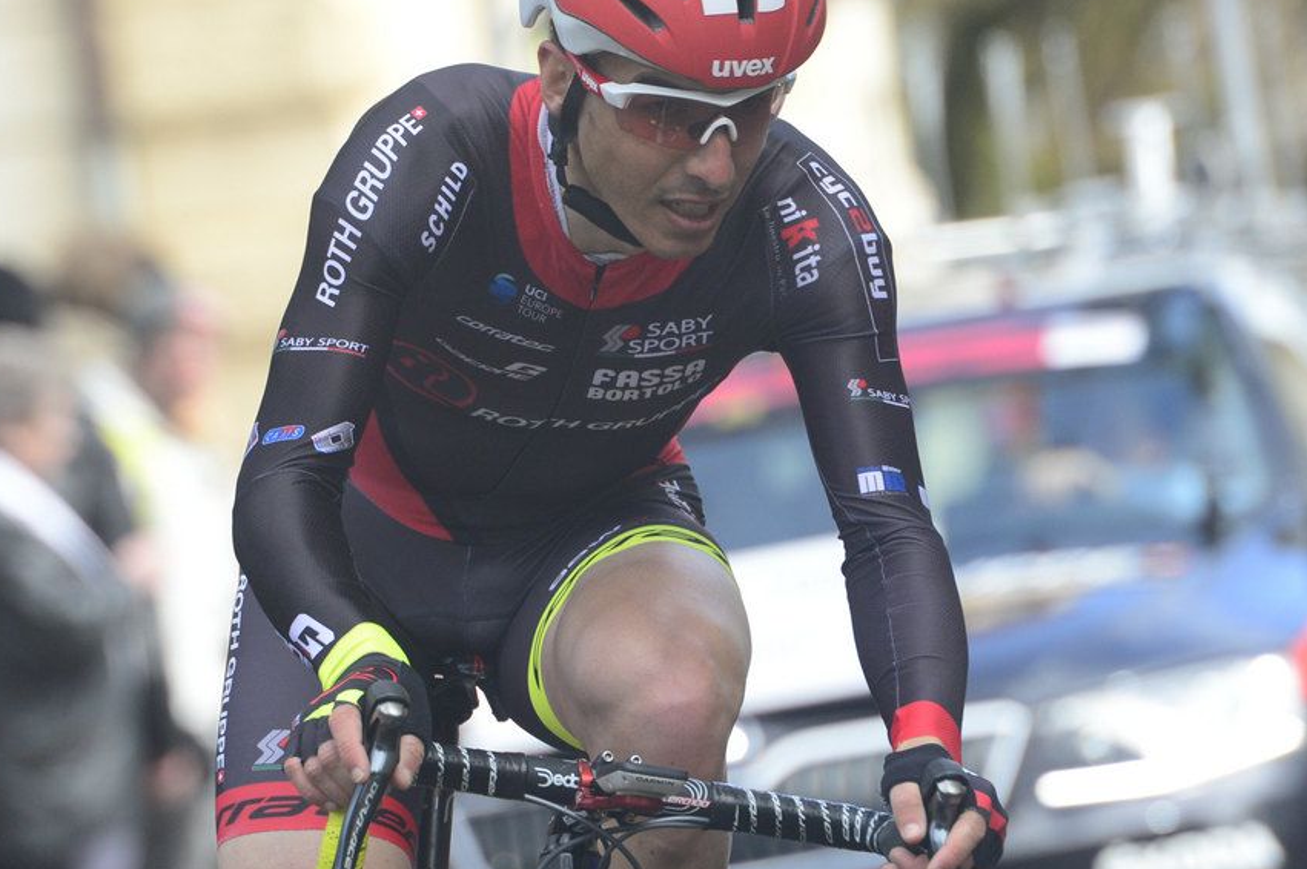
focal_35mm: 564
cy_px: 465
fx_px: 20460
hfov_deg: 3.7
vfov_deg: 2.4
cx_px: 536
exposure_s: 1/1000
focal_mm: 400
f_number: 8
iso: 1600
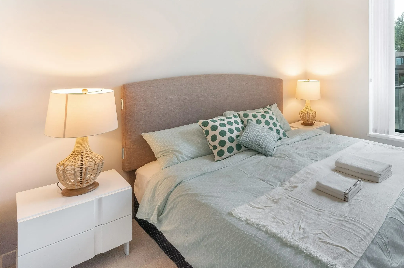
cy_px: 73
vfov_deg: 57.0
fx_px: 235
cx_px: 289
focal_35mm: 21
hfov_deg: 76.9
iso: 100
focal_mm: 14
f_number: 11
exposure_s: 1/30
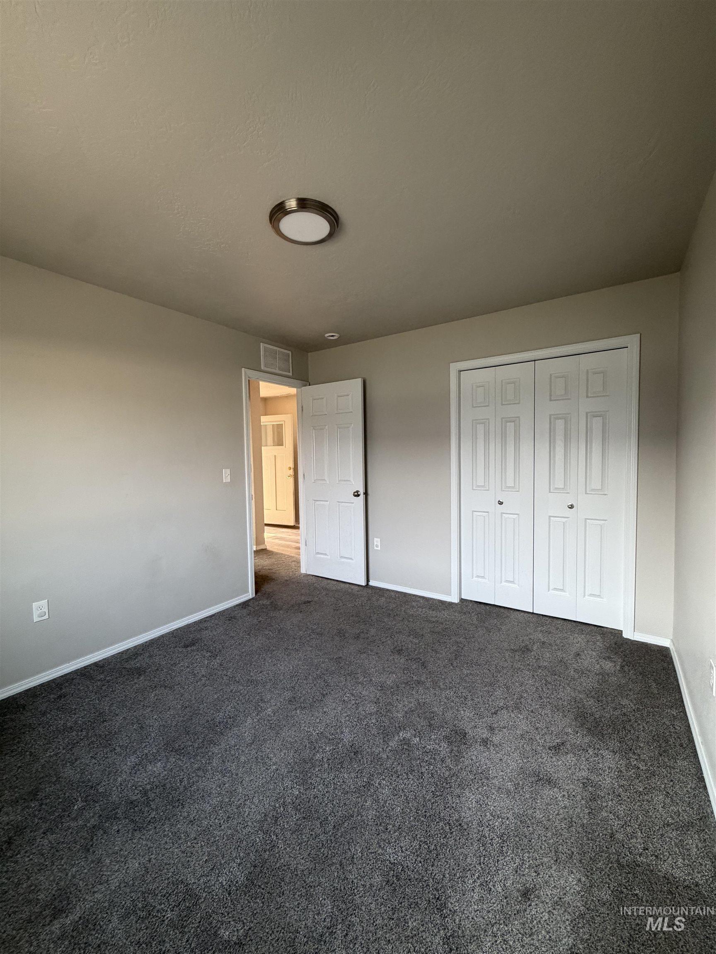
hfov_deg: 85.7
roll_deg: +1.3
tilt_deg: -3.5
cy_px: 477
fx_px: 386
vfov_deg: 102.1
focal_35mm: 14
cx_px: 358
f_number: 2.2
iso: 320
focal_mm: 2.22
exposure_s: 1/107
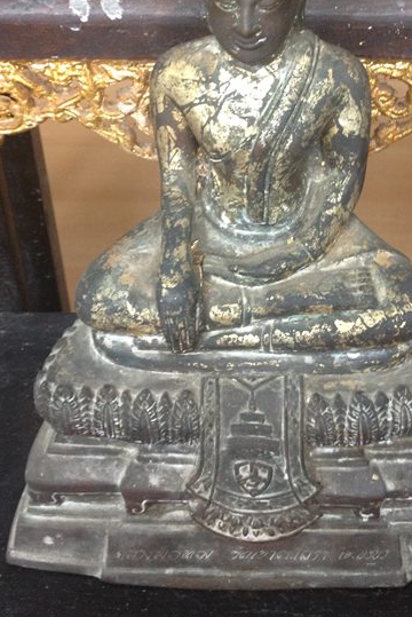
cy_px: 198
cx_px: 236
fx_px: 926
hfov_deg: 25.1
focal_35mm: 54
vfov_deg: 36.4
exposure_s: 1/20
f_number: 2.4
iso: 125
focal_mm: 4.28
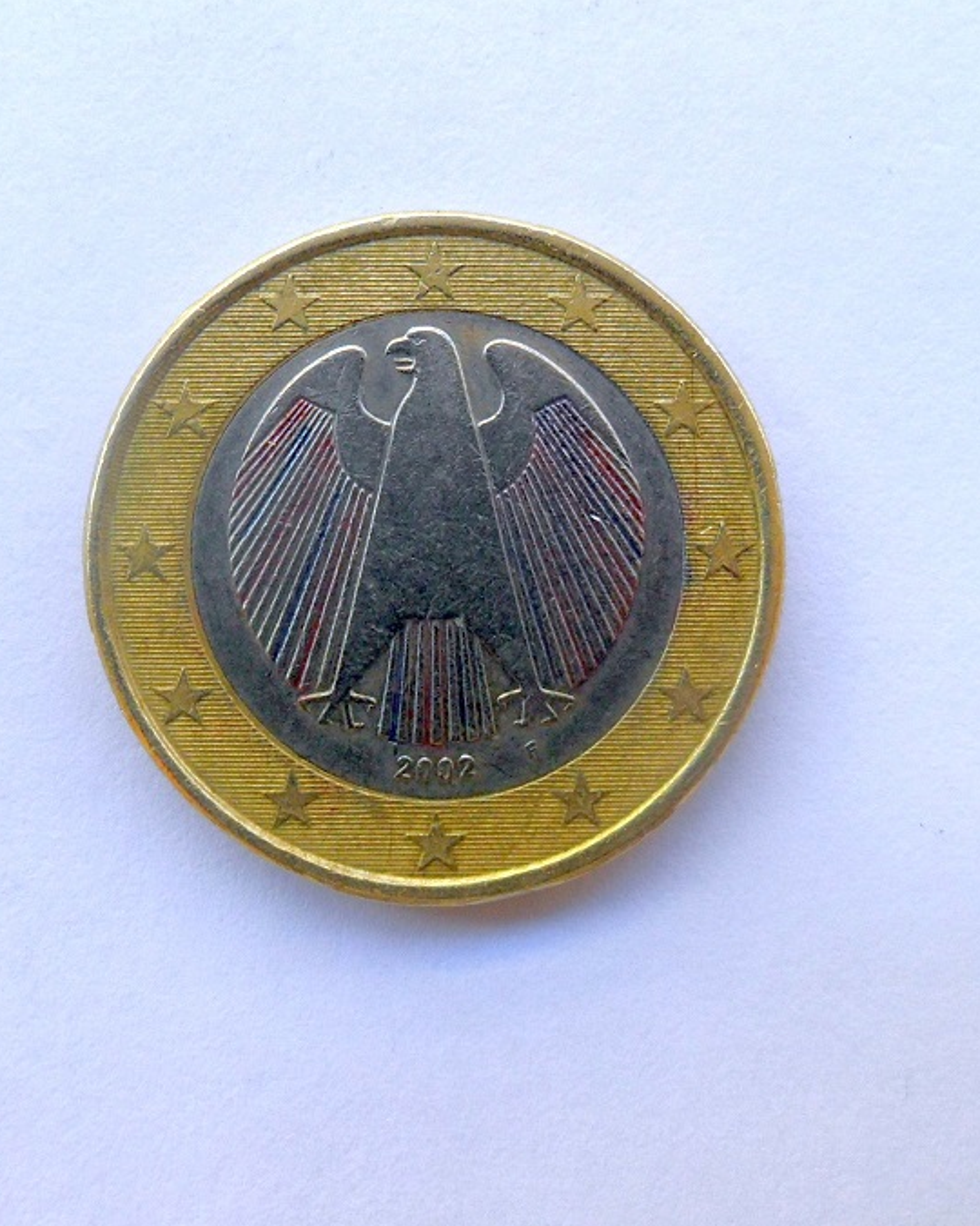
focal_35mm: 36
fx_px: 1305
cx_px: 434
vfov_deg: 50.3
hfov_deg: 41.1
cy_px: 618
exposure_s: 1/250
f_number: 3.5
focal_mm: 4.9
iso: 100
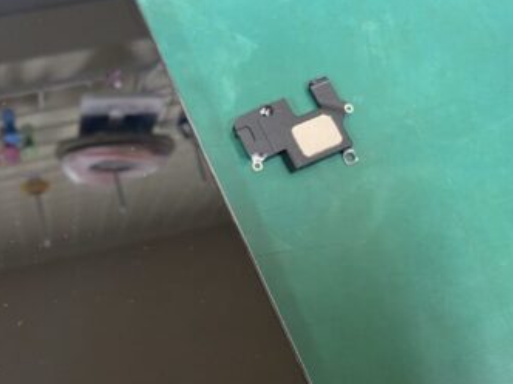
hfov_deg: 39.5
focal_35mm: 47
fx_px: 697
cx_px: 138
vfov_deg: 30.7
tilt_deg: -72.6
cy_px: 242
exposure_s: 1/50
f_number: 1.8
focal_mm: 4.25
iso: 200
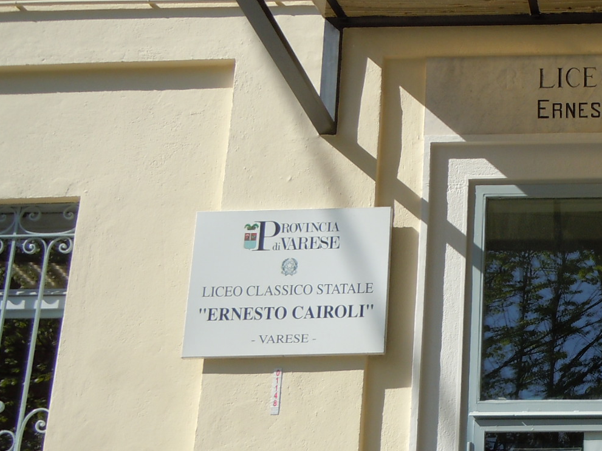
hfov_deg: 29.4
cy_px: 276
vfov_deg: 23.6
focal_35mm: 62
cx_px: 584
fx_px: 1078
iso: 100
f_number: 3.5
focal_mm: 5.4
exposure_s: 1/800
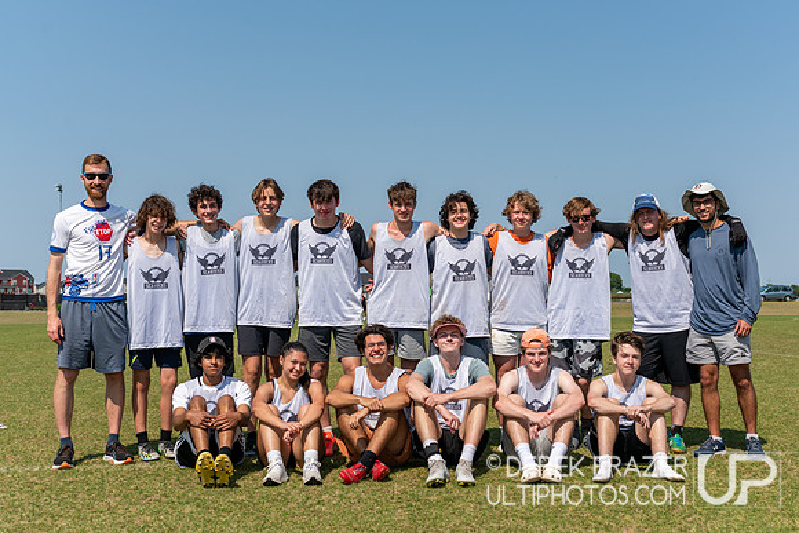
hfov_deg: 37.4
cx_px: 422
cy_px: 237
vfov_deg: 25.4
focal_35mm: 53
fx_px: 1180
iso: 90
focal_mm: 45
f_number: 5.6
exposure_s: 1/1000
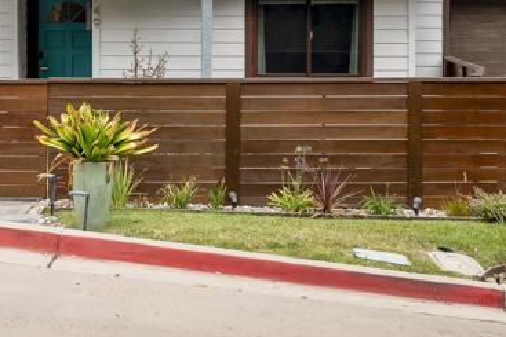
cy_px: -103
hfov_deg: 30.1
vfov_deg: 18.8
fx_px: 942
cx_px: 259
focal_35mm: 67
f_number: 8
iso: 500
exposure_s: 1/400
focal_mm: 24
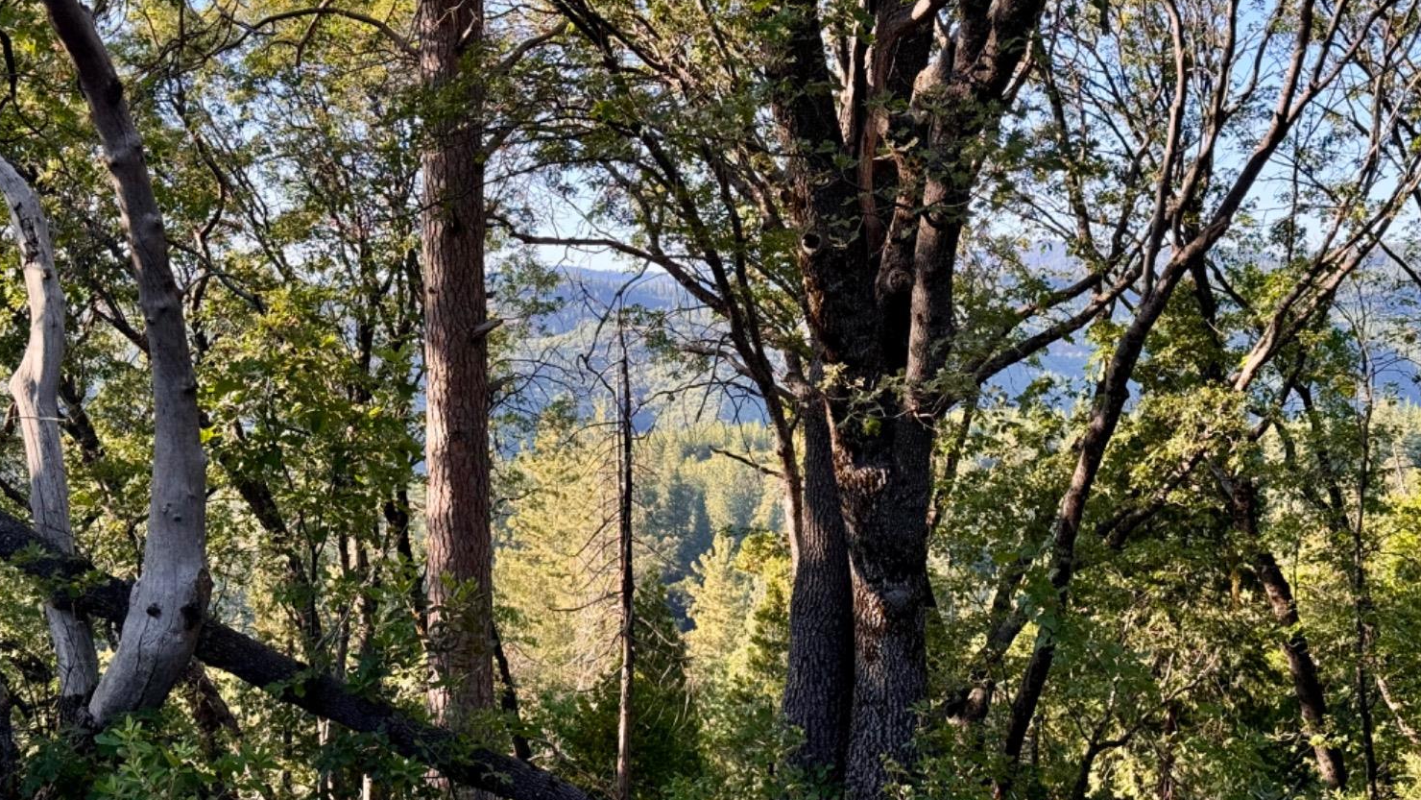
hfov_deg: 39.2
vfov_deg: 22.6
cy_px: 410
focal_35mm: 53
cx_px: 713
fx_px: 1997
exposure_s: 1/328
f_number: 1.78
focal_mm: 6.76
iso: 64
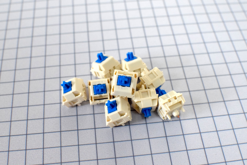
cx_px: 124
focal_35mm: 52
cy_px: 82
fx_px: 360
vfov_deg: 25.7
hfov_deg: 37.9
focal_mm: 35
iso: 2500
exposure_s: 1/200
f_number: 6.3
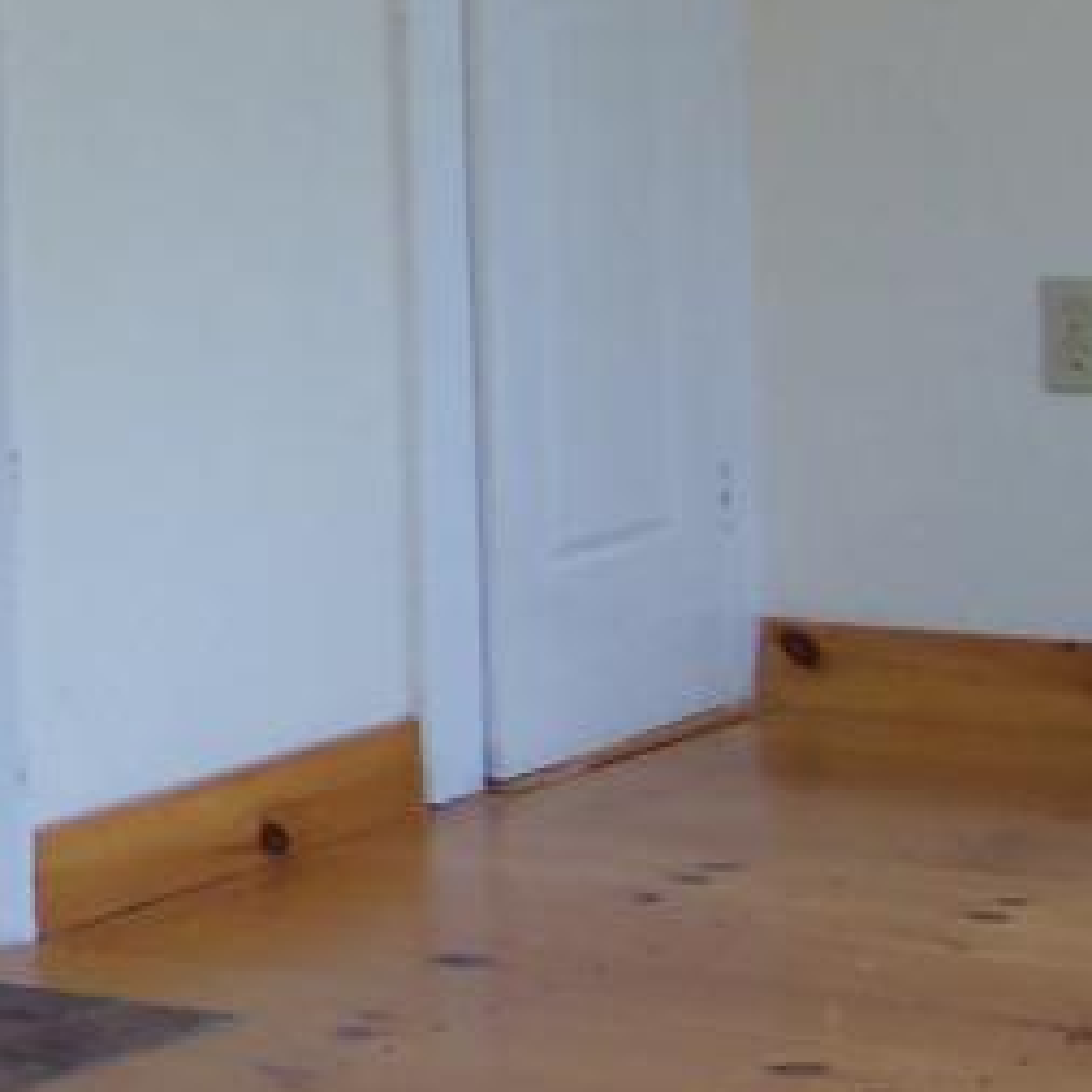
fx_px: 4604
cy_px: 30
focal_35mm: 129
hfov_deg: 12.8
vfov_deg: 13.4
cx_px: -561
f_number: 2.8
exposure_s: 1/60
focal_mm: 5.6
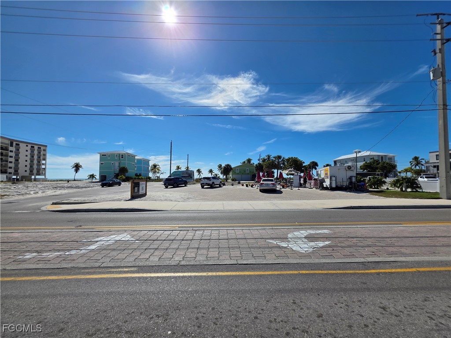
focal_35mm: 13
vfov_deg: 89.9
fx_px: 169
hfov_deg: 106.2
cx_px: 226
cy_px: 169
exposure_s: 1/4865
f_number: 1.9
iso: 40
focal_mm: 2.2
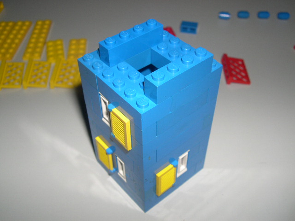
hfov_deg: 49.0
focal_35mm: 38
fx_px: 324
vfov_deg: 37.7
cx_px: 148
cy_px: 110
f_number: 7.6
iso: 100
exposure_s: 1/60
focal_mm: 8
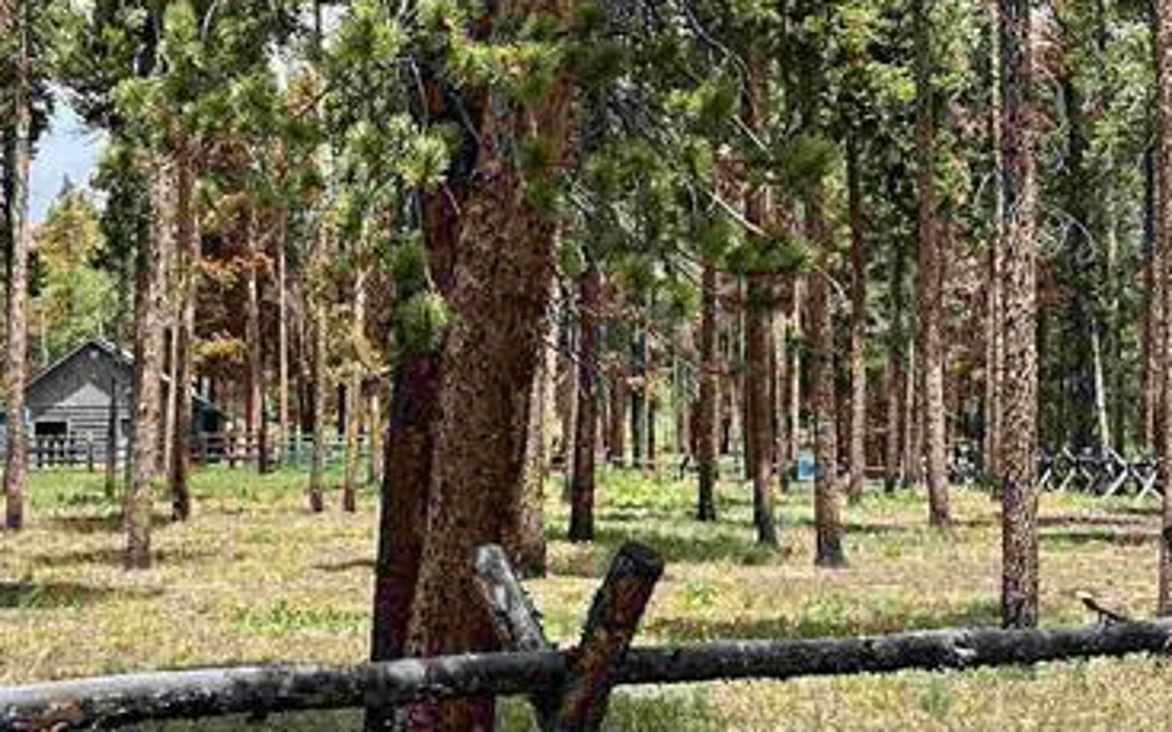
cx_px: -70
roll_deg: +0.7
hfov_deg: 26.9
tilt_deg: +6.9
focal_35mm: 71
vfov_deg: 18.3
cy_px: 221
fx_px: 2267
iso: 80
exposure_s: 1/1916
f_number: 1.78
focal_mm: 6.86
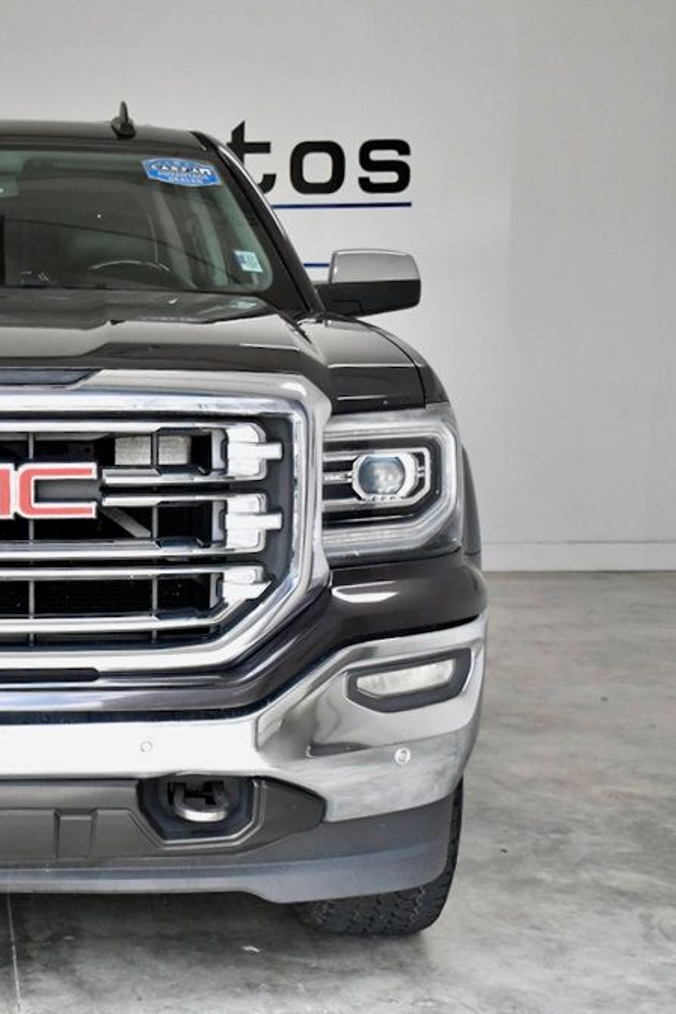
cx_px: -11
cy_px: 508
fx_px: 1718
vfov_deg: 32.9
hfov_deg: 21.4
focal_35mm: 61
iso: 2500
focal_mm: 27
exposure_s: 1/2000
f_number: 4.5
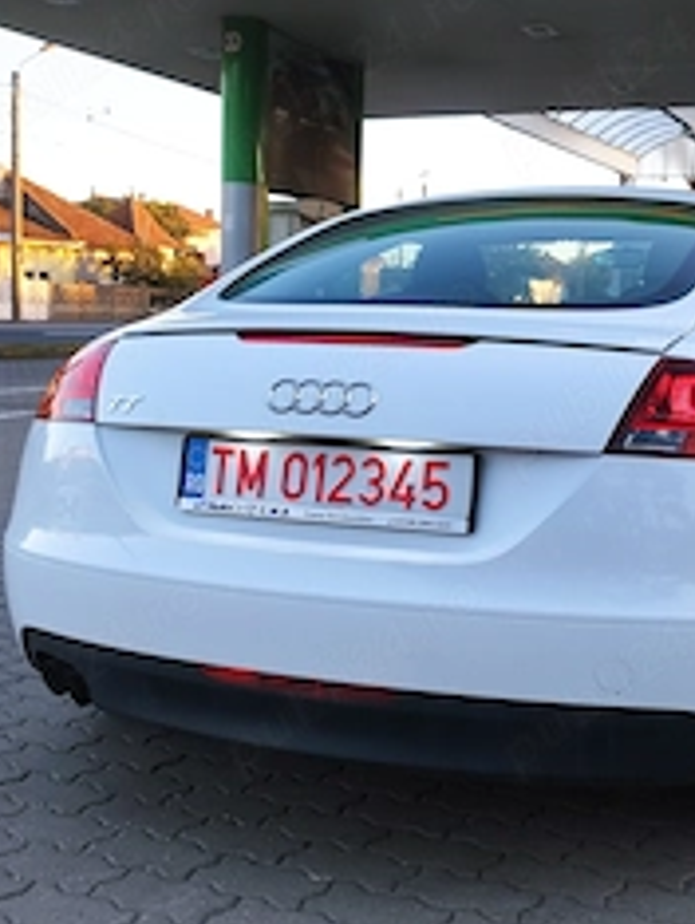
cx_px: 490
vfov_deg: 45.7
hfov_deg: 34.7
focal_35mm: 41
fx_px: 1096
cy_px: 438
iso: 60
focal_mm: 5.89
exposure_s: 1/100
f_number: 1.89
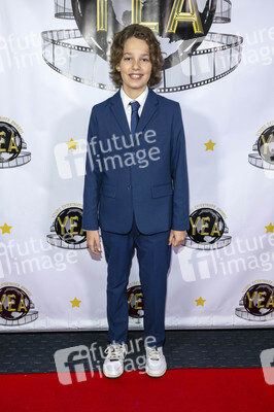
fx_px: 389
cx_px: 137
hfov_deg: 38.8
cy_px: 206
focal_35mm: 34
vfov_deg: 55.8
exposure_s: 1/200
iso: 800
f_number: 5.6
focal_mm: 34
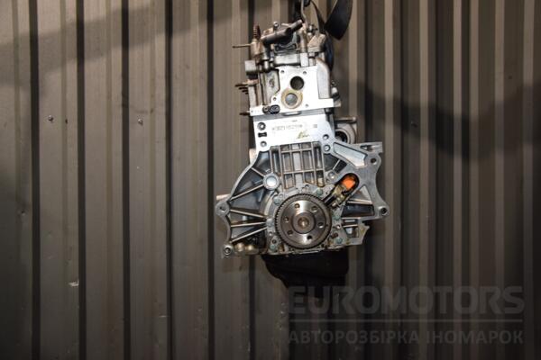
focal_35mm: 38
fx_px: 563
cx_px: 270
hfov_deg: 51.3
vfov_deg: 35.5
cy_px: 180
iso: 800
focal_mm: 25
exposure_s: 1/60
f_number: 5
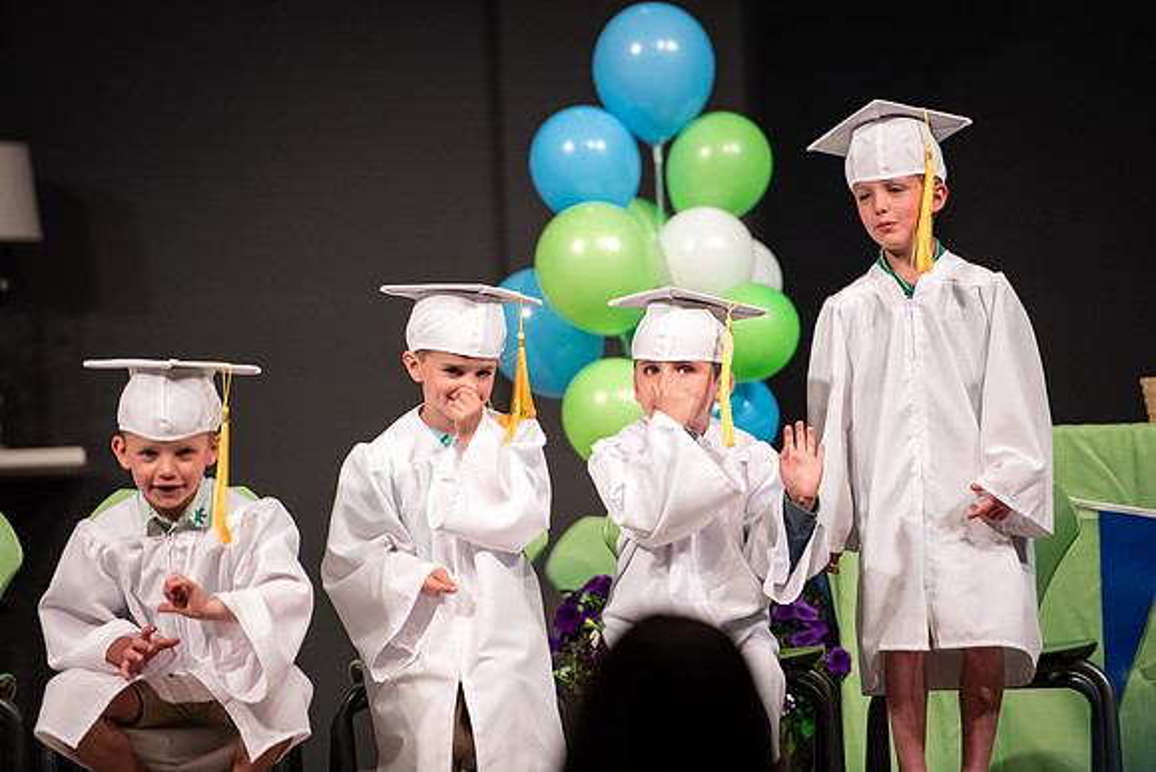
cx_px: 629
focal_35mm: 218
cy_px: 352
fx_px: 6991
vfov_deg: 6.3
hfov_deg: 9.5
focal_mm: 200
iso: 500
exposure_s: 1/400
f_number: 2.8
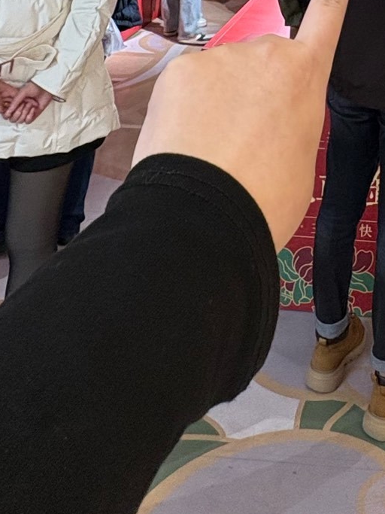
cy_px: -230
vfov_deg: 26.4
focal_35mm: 56
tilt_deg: +5.6
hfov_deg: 24.7
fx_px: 831
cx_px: 395
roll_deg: -2.8
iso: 200
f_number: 2.2
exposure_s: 1/100
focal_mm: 2.22
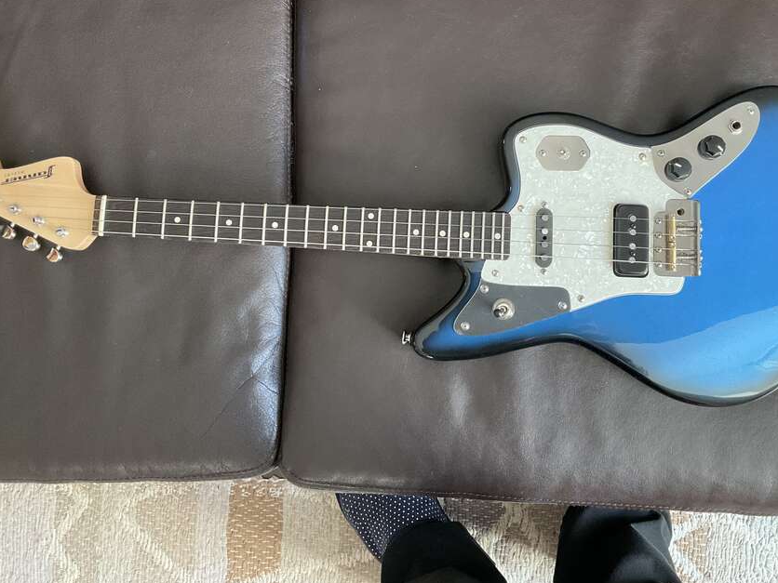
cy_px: 217
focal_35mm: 37
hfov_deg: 50.1
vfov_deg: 38.4
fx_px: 832
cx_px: 405
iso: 200
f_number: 1.8
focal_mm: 3
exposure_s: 1/60
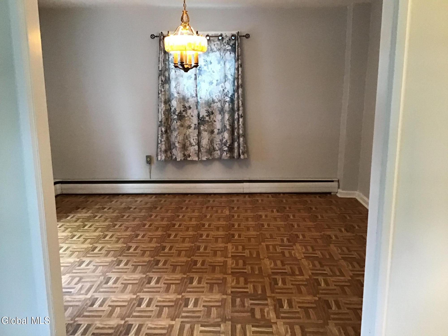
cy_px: 168
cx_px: 224
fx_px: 401
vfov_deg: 45.4
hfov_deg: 58.4
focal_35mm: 31
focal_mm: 3.3
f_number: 2.4
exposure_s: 1/30
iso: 200
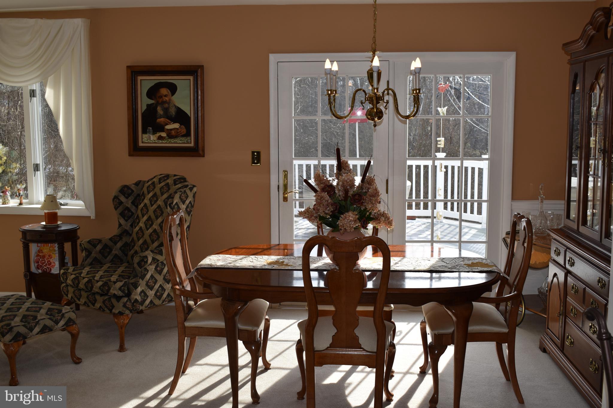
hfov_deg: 51.3
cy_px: 204
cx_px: 306
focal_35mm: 38
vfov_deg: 35.5
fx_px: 638
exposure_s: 1/200
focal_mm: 25
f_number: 7.1
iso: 100
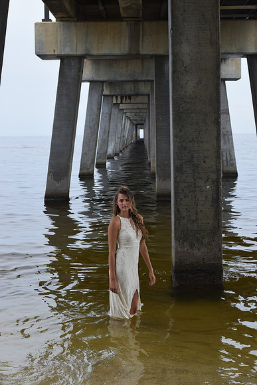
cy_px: 192
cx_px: 128
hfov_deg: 21.6
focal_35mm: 63
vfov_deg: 31.9
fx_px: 674
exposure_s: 1/250
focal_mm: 42
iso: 220
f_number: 8
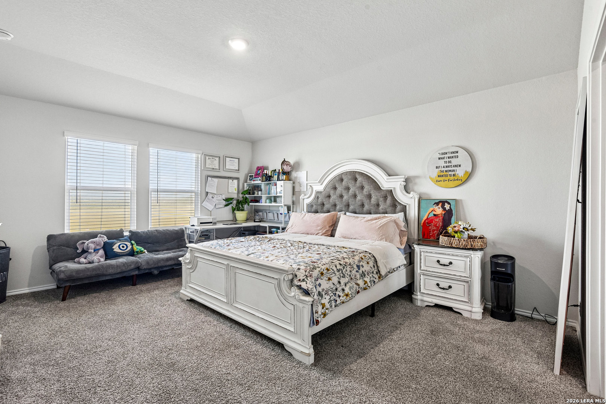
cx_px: 303
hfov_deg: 96.7
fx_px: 269
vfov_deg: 73.7
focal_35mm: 16
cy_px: 202
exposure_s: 1/15
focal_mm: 16
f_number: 8
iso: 1000
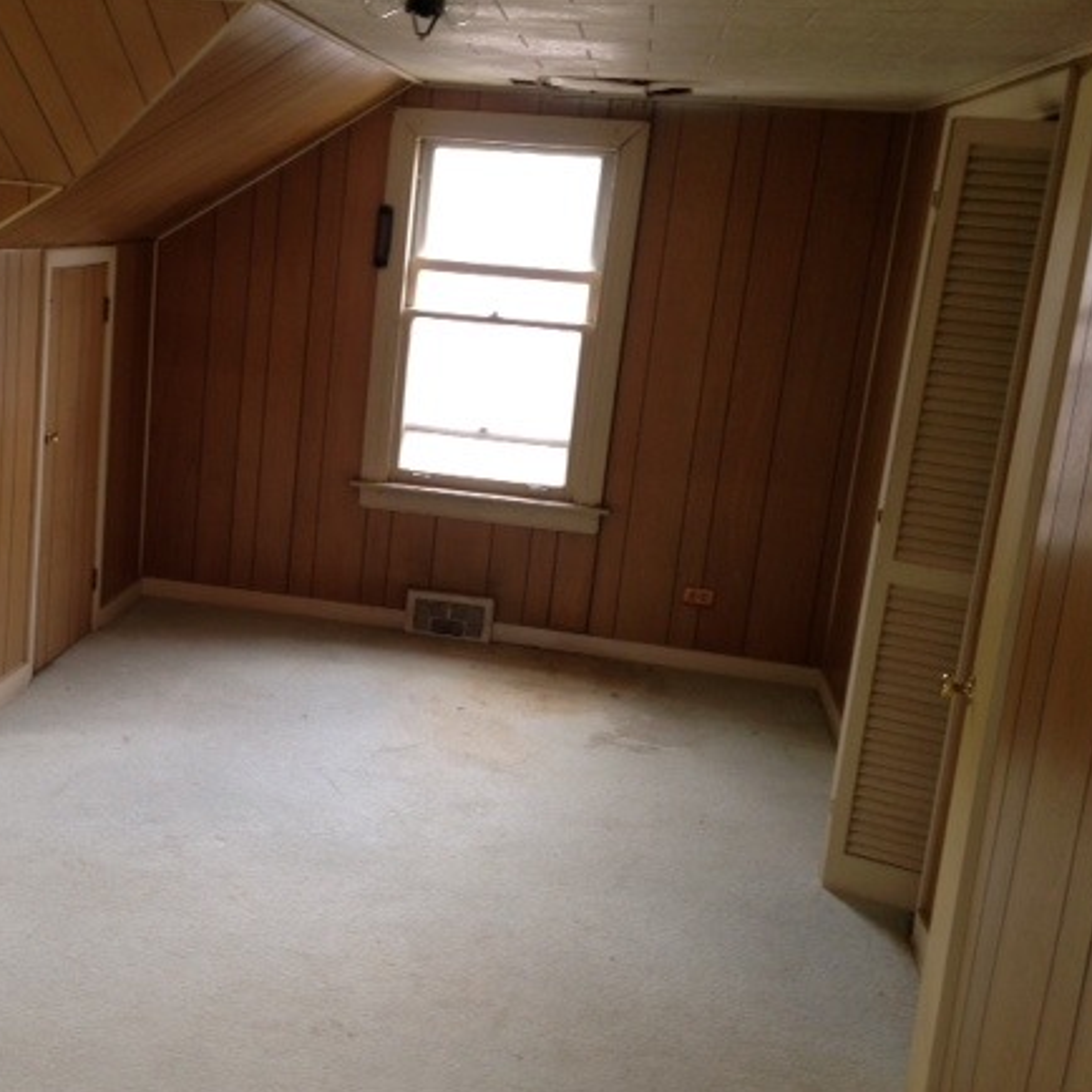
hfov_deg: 38.5
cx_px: 322
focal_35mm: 43
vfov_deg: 39.1
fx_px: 1535
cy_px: 498
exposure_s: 1/20
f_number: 2.4
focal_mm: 4.12
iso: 64
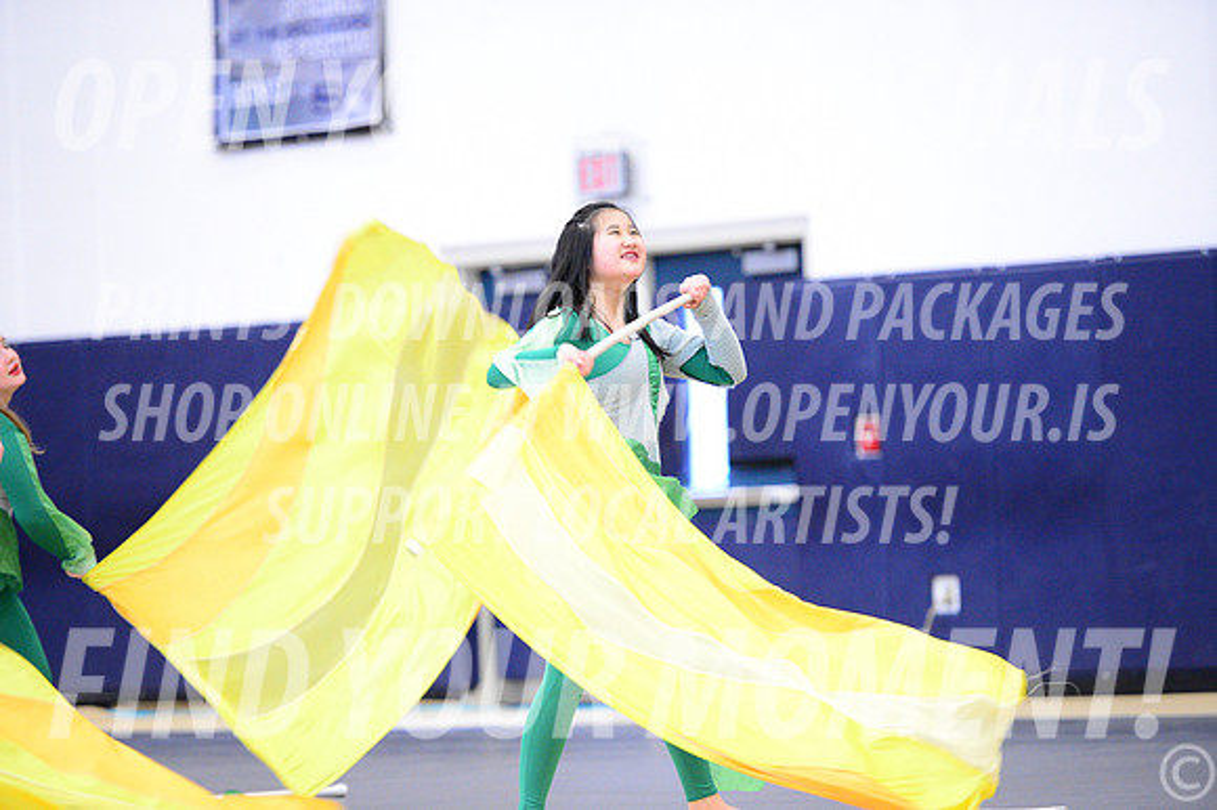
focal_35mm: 165
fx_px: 5575
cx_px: 608
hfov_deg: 12.5
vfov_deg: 8.3
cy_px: 405
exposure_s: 1/320
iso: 8000
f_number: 2.8
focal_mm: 165
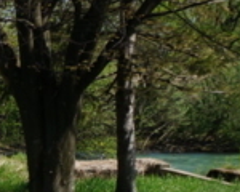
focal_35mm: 192
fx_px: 1364
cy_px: 309
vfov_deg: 7.9
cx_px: -485
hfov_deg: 8.4
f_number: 13
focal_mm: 20
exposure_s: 1/100
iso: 100
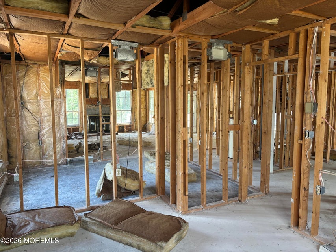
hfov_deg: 67.3
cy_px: 126
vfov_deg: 53.1
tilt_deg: -5.0
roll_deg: -0.3
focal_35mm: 26
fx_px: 252
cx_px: 168
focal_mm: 5.96
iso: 125
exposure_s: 1/97
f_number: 1.6
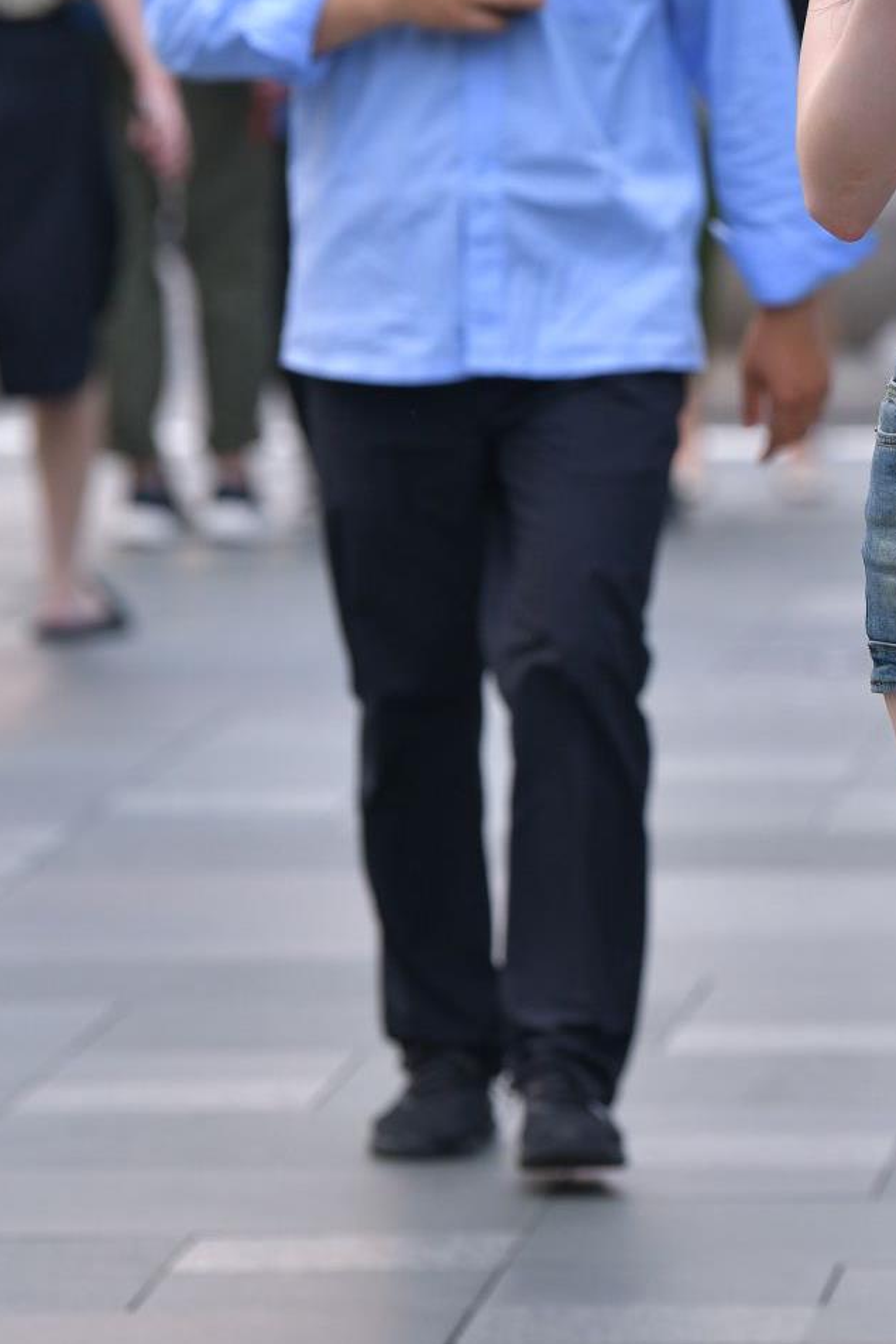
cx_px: 1043
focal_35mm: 416
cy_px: 614
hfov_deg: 3.3
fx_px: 15524
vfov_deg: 5.0
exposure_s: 1/500
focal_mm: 160
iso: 450
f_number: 4
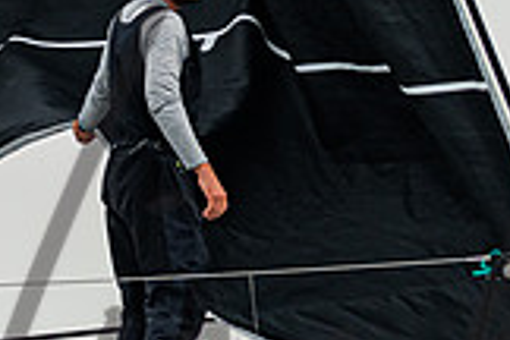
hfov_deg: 3.7
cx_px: 569
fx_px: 7947
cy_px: 199
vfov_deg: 2.5
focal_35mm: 561
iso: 400
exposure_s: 1/2000
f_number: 6.3
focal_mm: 115
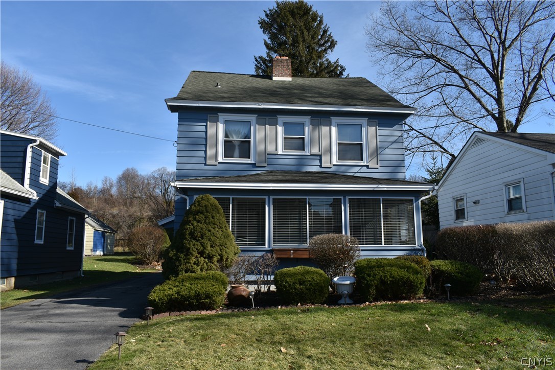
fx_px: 416
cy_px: 185
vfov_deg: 47.9
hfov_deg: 67.4
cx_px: 278
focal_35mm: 27
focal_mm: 18
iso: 110
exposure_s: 1/250
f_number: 8
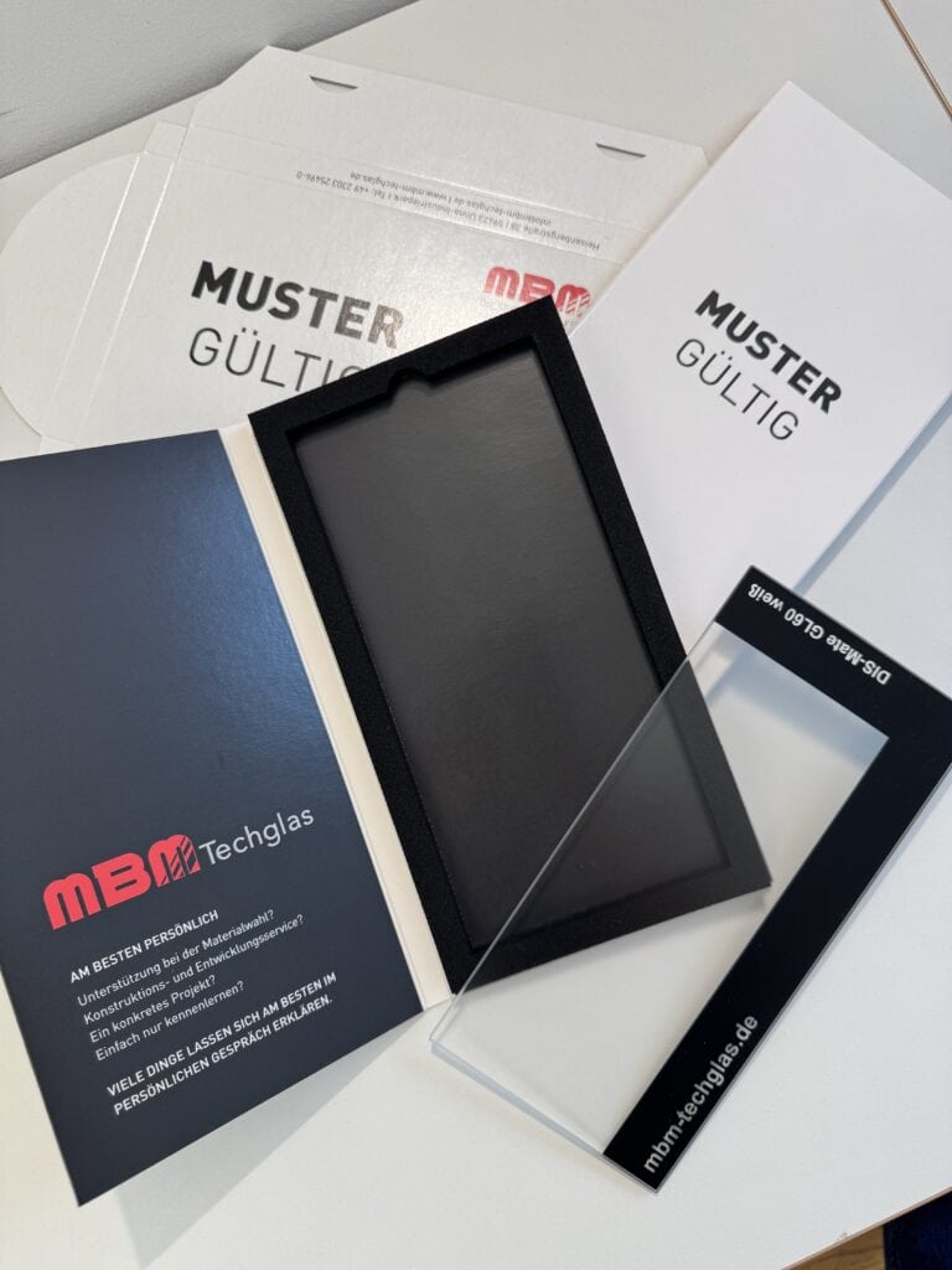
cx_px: 476
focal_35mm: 24
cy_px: 635
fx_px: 880
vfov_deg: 71.6
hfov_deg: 56.8
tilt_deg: -81.0
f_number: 1.78
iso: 64
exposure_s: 1/98
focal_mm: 6.76
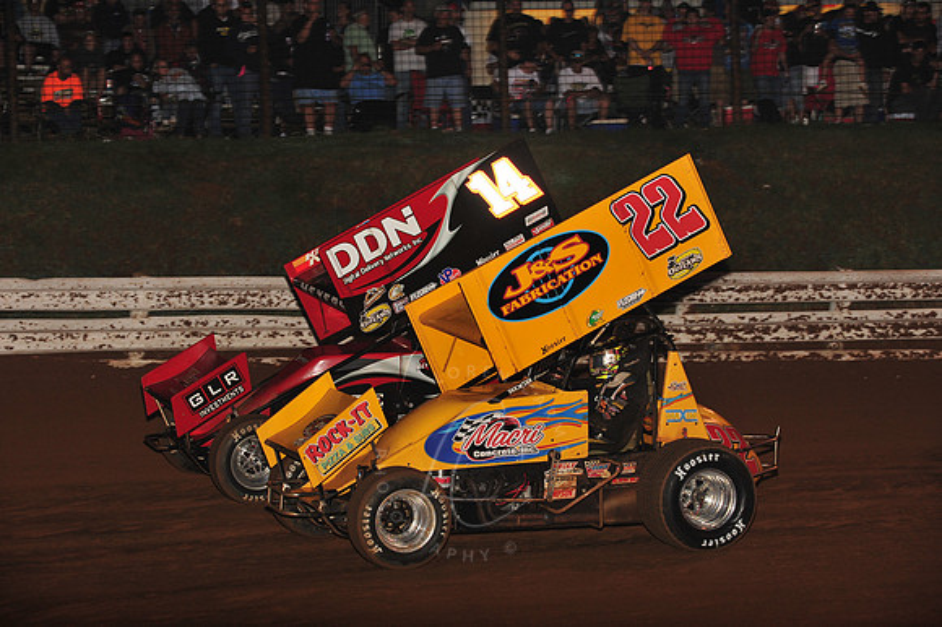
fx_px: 3269
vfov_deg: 11.0
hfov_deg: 16.4
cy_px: 314
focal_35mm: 125
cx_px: 471
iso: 1000
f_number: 7.1
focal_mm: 125
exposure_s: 1/320
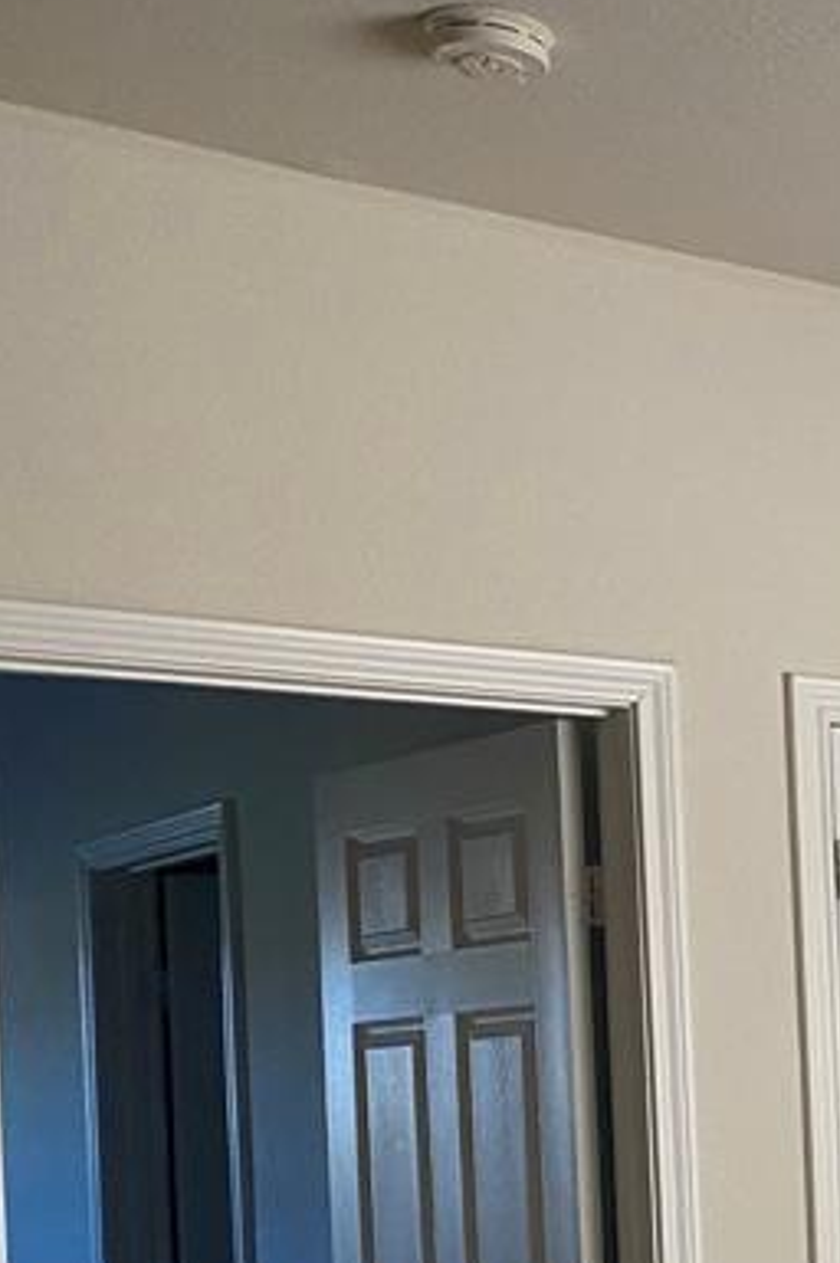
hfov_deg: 15.5
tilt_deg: -0.7
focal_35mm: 72
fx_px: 2524
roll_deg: +2.4
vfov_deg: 27.2
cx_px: 1618
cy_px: 1102
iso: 125
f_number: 1.8
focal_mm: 4.25
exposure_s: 1/78
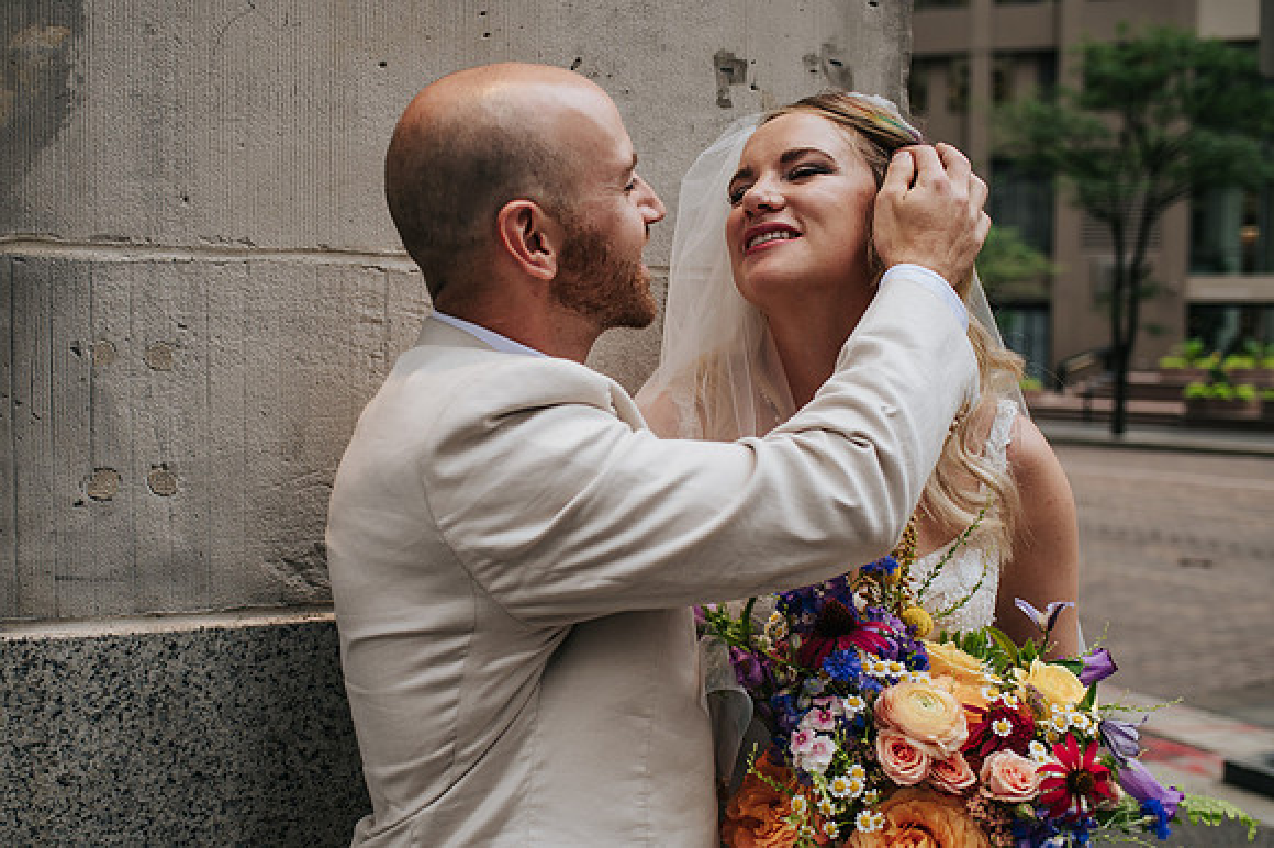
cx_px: 550
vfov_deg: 33.5
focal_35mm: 40
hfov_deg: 48.6
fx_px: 1407
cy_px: 482
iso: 320
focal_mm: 35
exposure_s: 1/320
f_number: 3.2
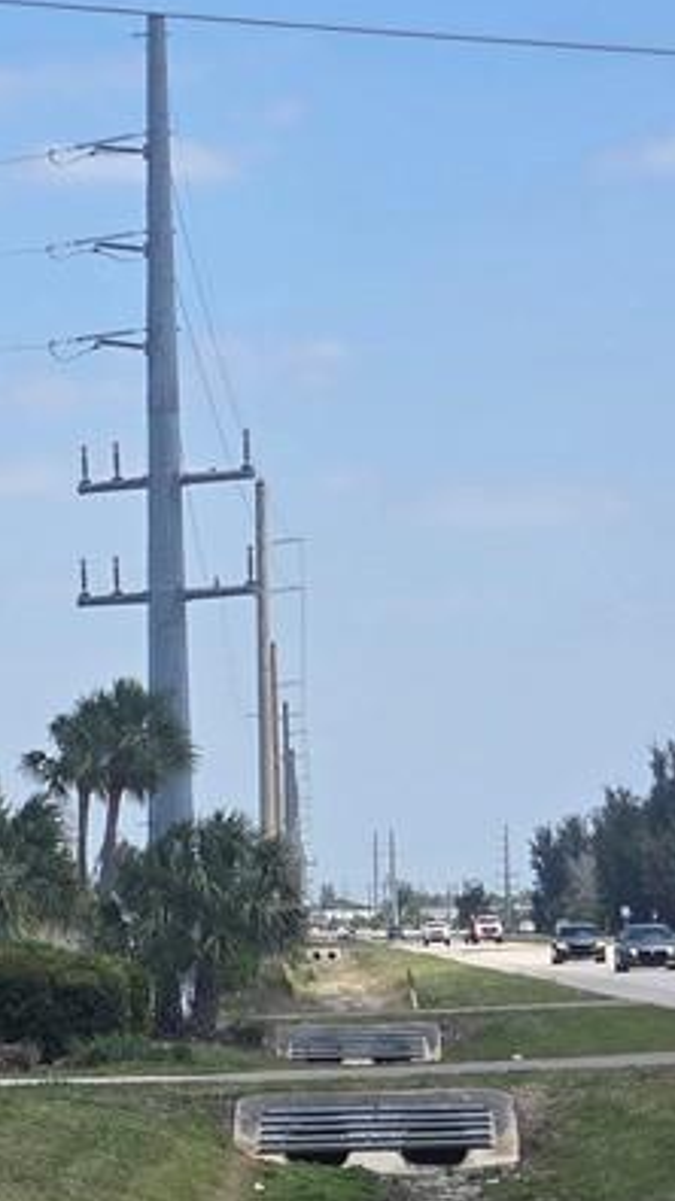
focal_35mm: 195
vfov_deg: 11.0
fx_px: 6209
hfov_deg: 6.2
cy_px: 1085
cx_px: -198
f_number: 2.4
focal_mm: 7
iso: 25
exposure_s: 1/1208
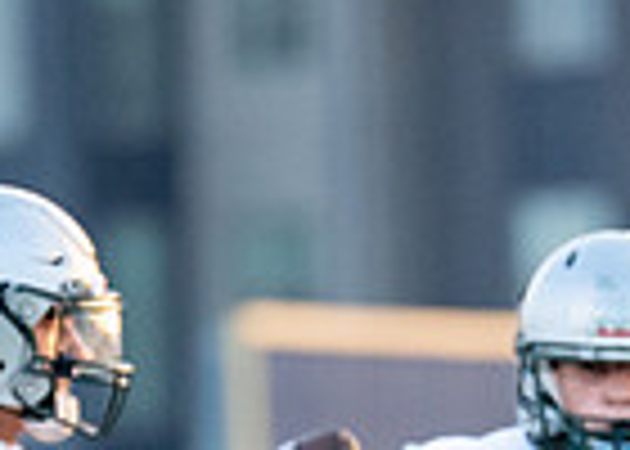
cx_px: 267
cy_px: 758
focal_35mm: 1825
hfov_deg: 1.1
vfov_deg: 0.8
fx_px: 32654
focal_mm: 200
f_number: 2.8
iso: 640
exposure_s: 1/1250
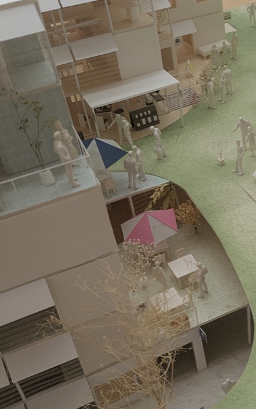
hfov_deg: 25.0
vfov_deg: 40.2
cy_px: 226
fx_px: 558
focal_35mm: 50
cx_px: 237
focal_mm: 5.43
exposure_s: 1/100
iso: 139
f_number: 1.89
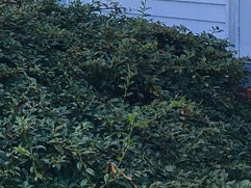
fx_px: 892
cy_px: -70
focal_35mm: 123
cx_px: -82
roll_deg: -0.1
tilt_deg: -1.4
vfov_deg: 11.7
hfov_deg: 15.2
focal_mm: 4.15
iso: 25
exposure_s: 1/277
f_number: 2.2
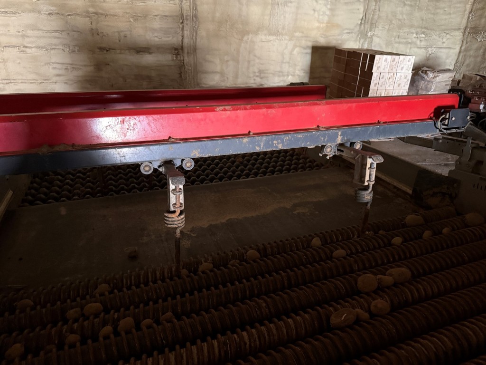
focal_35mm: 24
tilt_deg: -24.5
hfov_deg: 71.6
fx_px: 337
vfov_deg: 56.8
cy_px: 182
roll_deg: -2.1
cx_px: 243
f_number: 1.78
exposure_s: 1/30
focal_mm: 6.76
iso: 1000
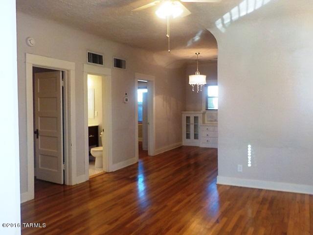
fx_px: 271
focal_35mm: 30
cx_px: 156
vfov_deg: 46.8
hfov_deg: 60.0
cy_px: 118
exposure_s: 1/30
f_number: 3.3
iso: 280
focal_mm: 4.1
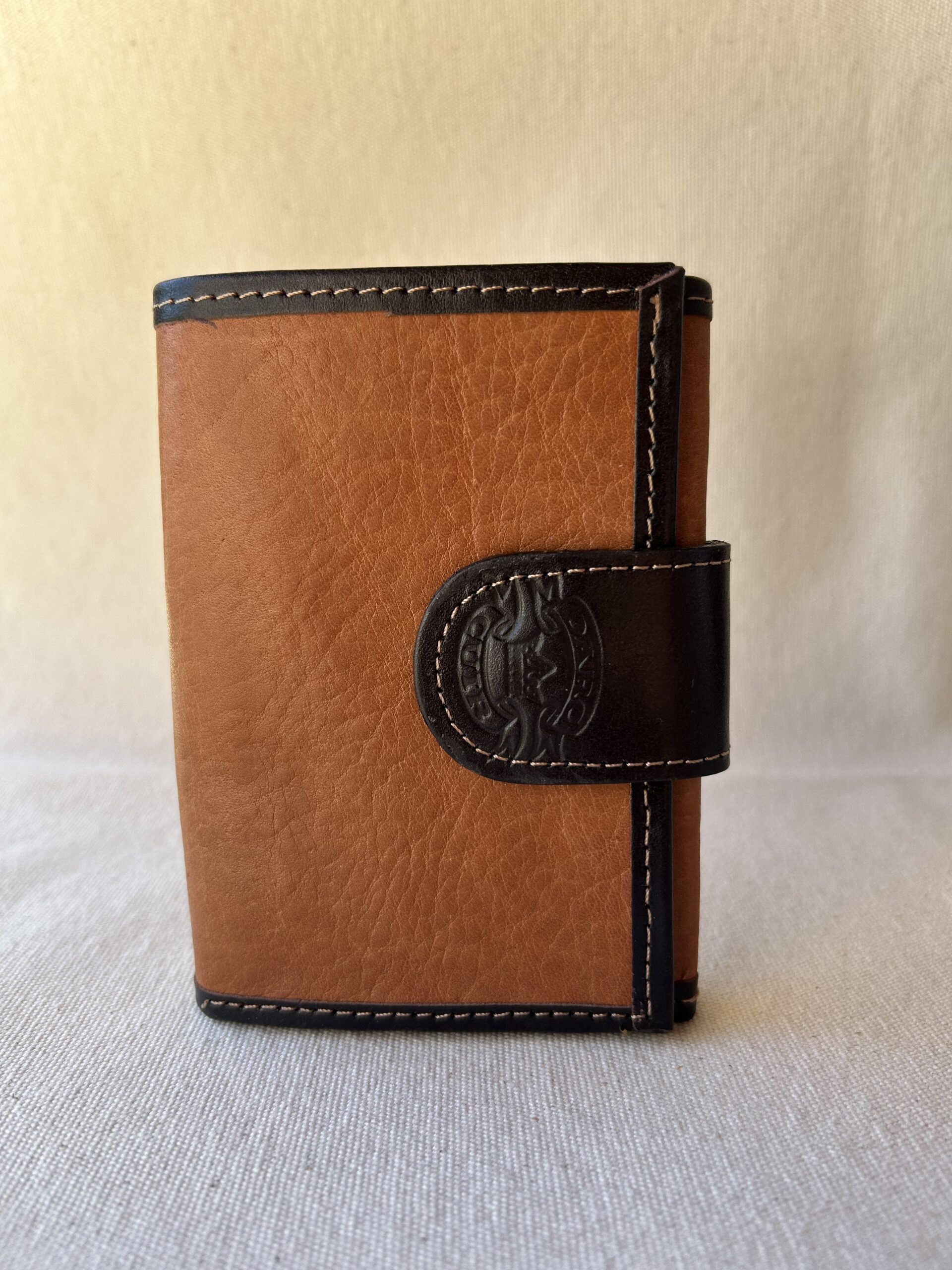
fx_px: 953
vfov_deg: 67.3
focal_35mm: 26
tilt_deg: -13.6
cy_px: 635
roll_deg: -0.6
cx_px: 476
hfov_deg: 53.1
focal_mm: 5.7
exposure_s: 1/468
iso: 50
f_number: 1.5
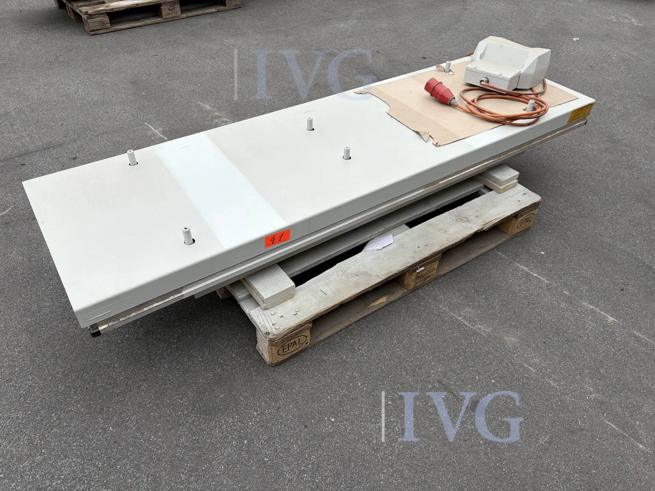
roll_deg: -2.2
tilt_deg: -39.9
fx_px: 492
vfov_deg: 53.1
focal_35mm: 26
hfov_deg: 67.3
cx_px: 328
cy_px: 246
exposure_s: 1/1239
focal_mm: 5.96
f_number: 1.6
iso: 50
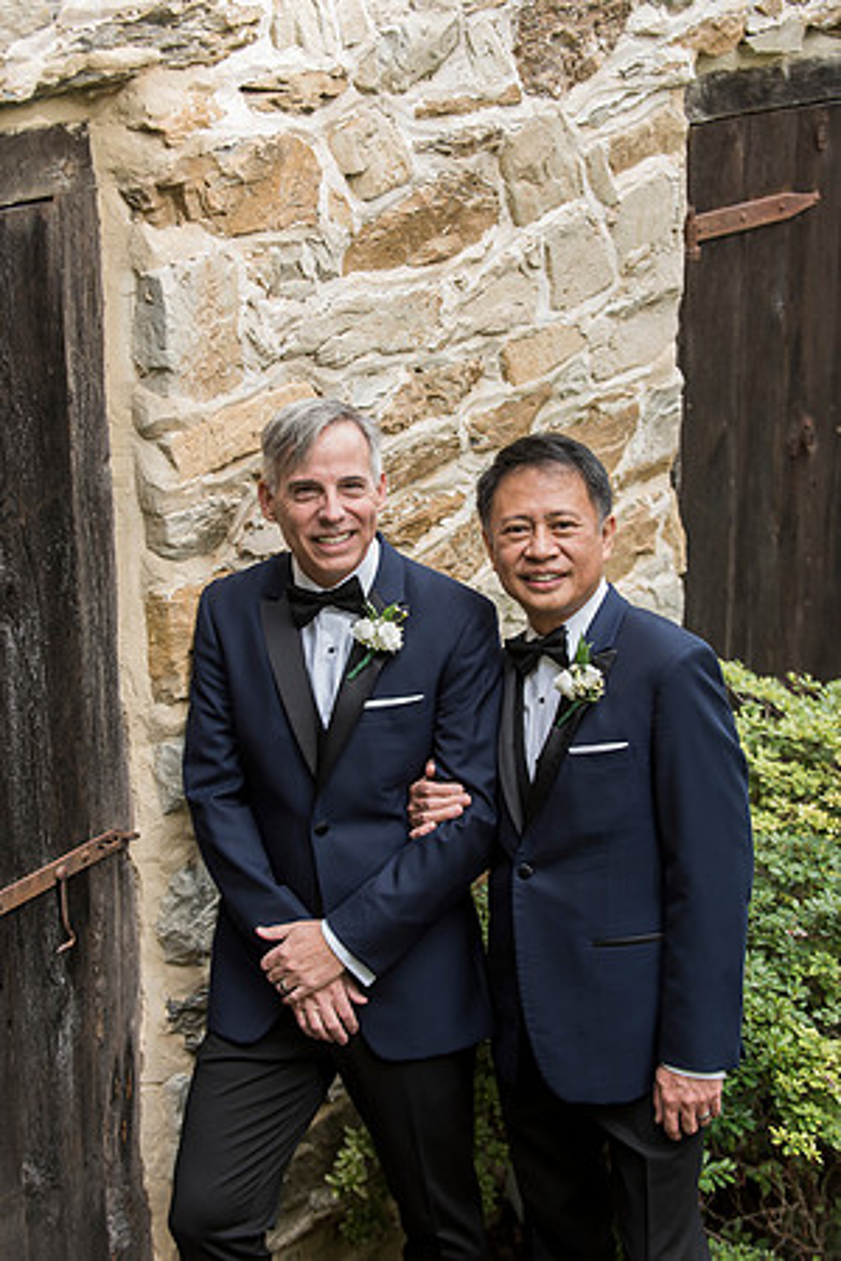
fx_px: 2453
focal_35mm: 70
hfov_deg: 19.5
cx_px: 420
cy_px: 630
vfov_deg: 28.8
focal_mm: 70
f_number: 3.5
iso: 400
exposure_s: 1/500
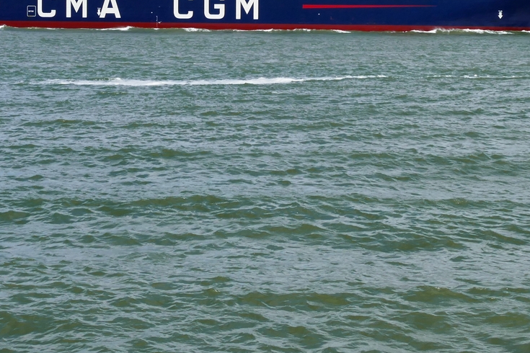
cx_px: 262
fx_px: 1369
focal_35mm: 93
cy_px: -4
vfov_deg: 14.5
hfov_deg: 21.9
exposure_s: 1/500
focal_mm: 13.97
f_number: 7.1
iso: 125
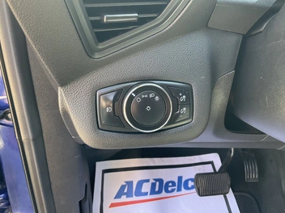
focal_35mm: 33
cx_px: 144
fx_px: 272
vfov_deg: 42.9
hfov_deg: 55.4
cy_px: 101
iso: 64
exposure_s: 1/71
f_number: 1.8
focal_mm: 3
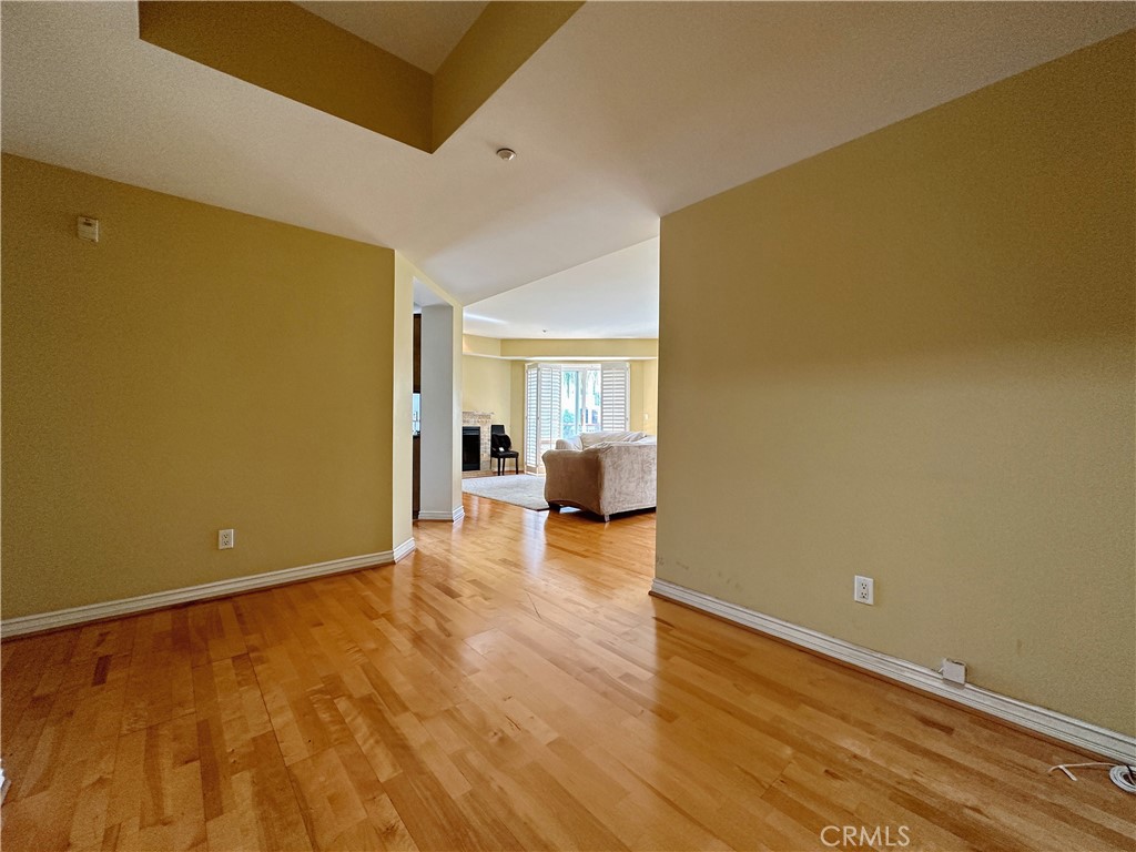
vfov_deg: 85.7
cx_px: 568
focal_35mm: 14
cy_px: 426
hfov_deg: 102.1
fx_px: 459
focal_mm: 2.22
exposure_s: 1/120
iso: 250
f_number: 2.2
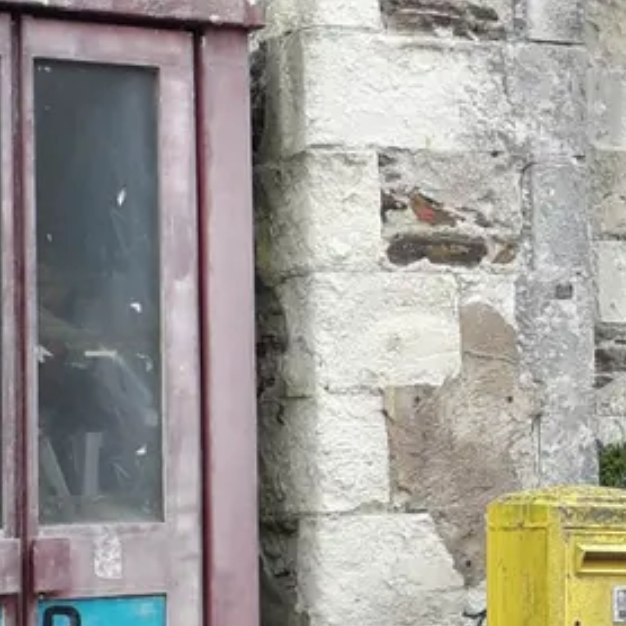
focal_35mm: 110
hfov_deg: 15.8
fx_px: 2251
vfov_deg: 15.8
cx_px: 414
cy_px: 261
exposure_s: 1/338
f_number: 1.9
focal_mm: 3.6
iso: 40
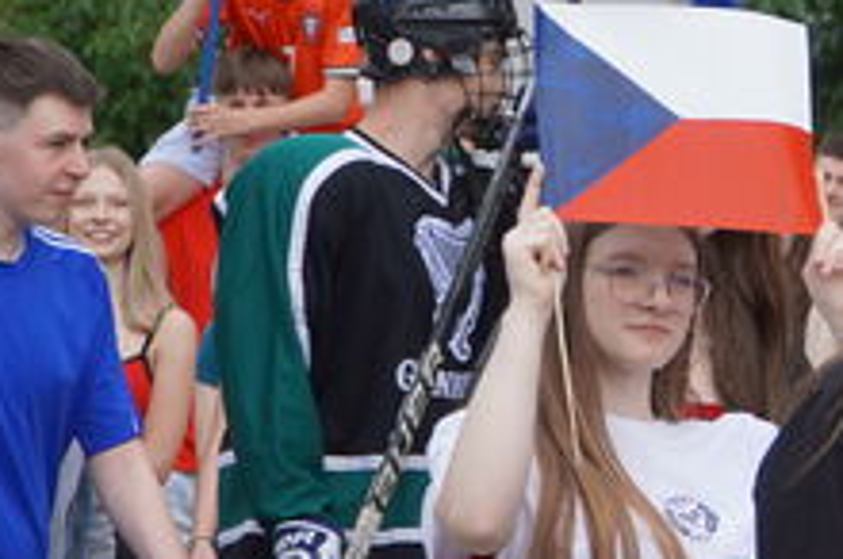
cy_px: 6
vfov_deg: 5.2
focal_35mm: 262
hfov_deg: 7.8
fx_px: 6126
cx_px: 770
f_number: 4.5
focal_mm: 48
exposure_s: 1/400
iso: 100
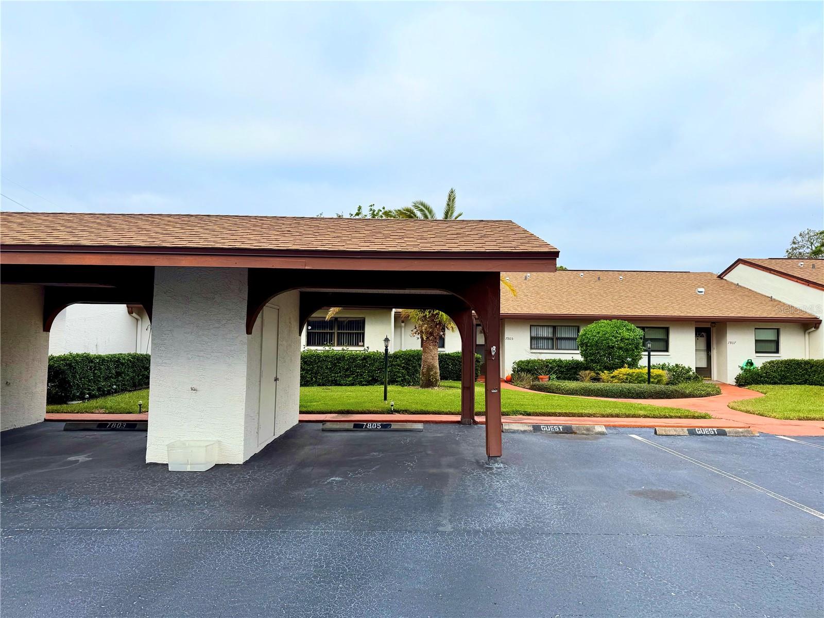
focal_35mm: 24
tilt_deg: +3.1
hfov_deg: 71.6
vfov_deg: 56.8
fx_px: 571
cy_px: 309
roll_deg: -0.7
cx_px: 412
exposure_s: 1/1192
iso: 80
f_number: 1.78
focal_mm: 6.76
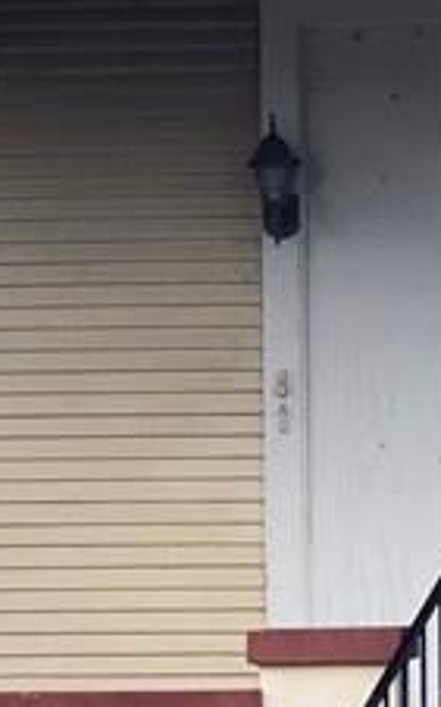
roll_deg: -0.2
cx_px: 735
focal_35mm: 274
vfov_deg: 7.7
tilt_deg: +0.9
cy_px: 394
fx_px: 5276
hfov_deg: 4.7
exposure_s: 1/120
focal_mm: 6.6
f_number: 2.8
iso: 32
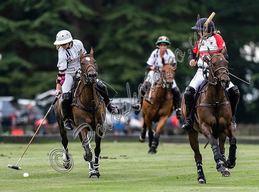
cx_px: 77
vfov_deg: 1.7
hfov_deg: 2.3
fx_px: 6352
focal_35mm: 853
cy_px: 129
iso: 800
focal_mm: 500
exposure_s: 1/2000
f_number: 4
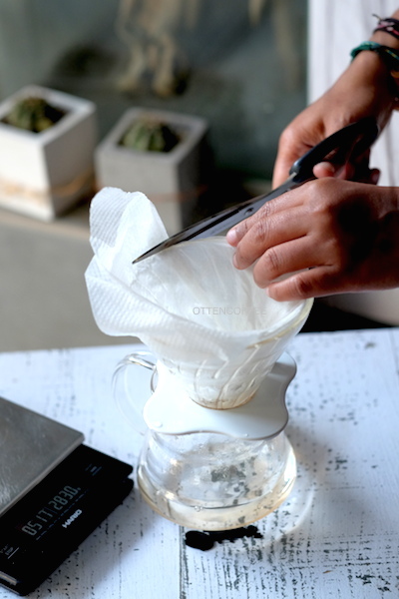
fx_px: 1396
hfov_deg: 16.3
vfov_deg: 24.2
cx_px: 200
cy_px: 300
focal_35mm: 84
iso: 800
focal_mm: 56
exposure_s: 1/100
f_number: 2.8
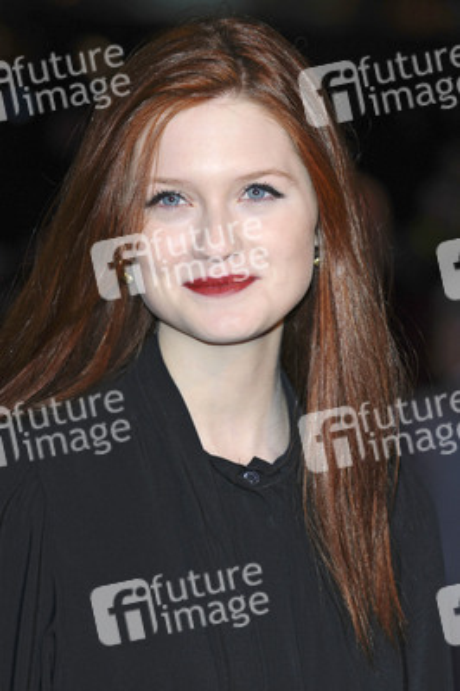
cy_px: 346
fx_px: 3744
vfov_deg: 10.6
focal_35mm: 195
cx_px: 230
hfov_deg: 7.0
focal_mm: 130
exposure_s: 1/160
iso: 400
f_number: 5
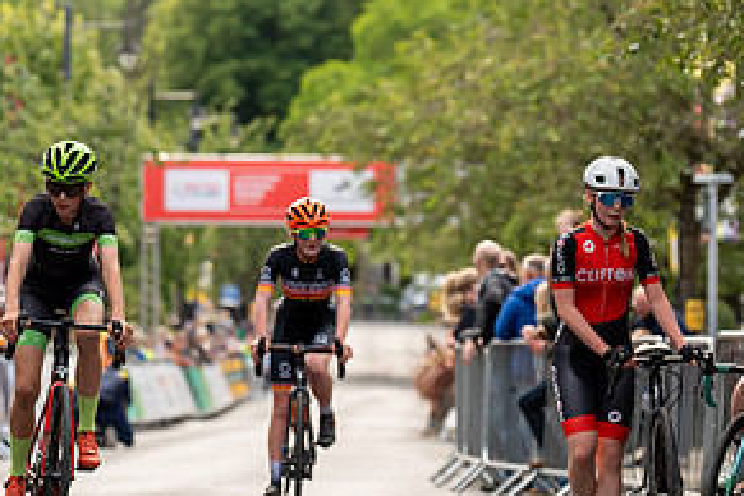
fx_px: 5270
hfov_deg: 8.0
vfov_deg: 5.4
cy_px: 226
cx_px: 51
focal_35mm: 255
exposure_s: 1/1000
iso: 400
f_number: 3.2
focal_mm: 128
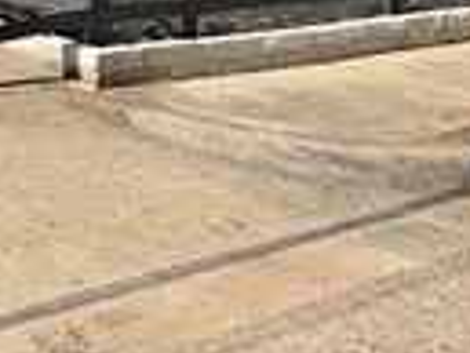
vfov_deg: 14.2
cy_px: -264
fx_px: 1264
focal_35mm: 93
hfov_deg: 18.9
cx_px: -200
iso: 80
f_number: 1.78
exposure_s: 1/4608
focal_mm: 6.76
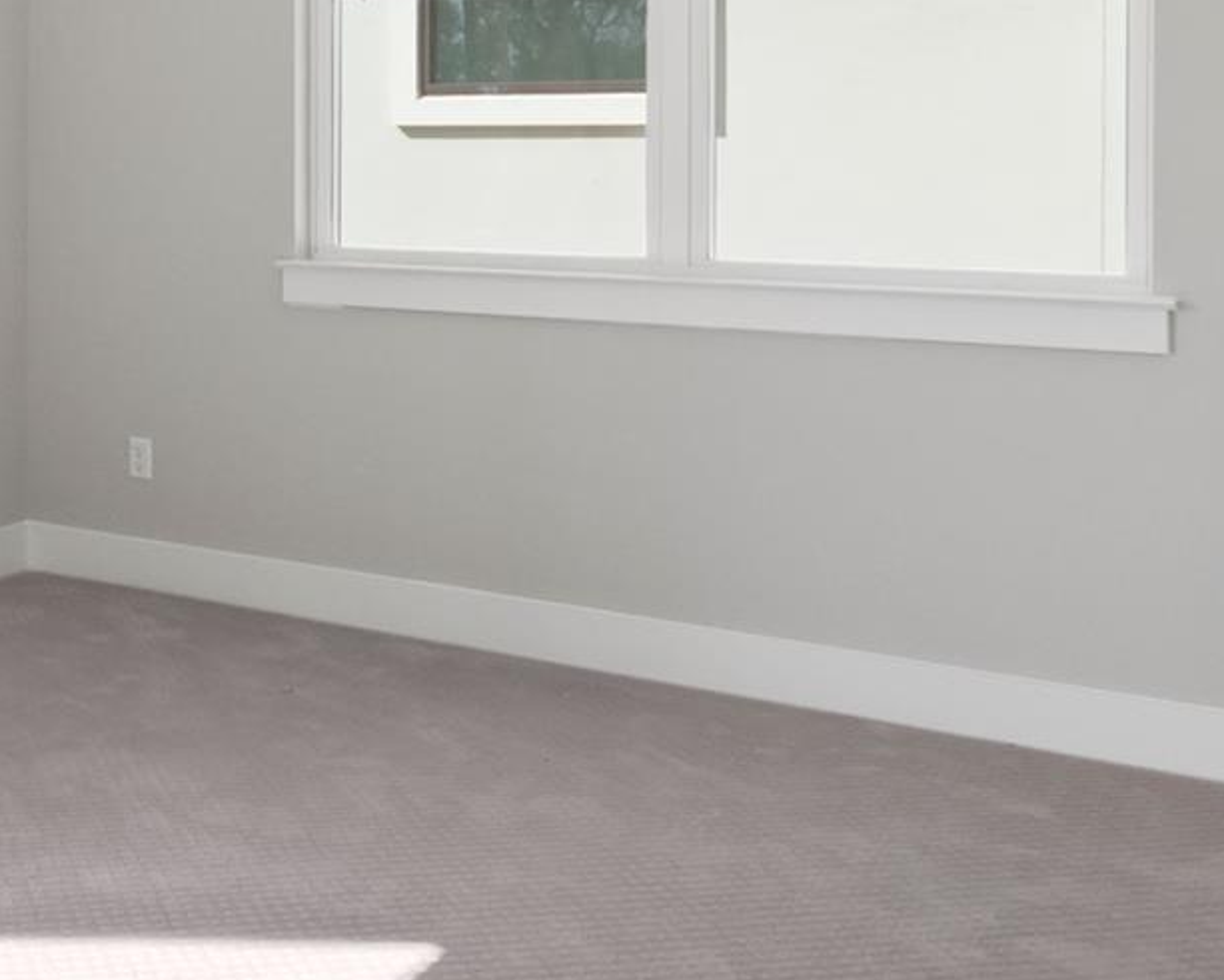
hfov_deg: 32.8
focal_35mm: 47
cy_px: 322
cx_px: -228
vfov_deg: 31.8
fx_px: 1703
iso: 200
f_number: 7.1
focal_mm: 10
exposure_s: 1/250
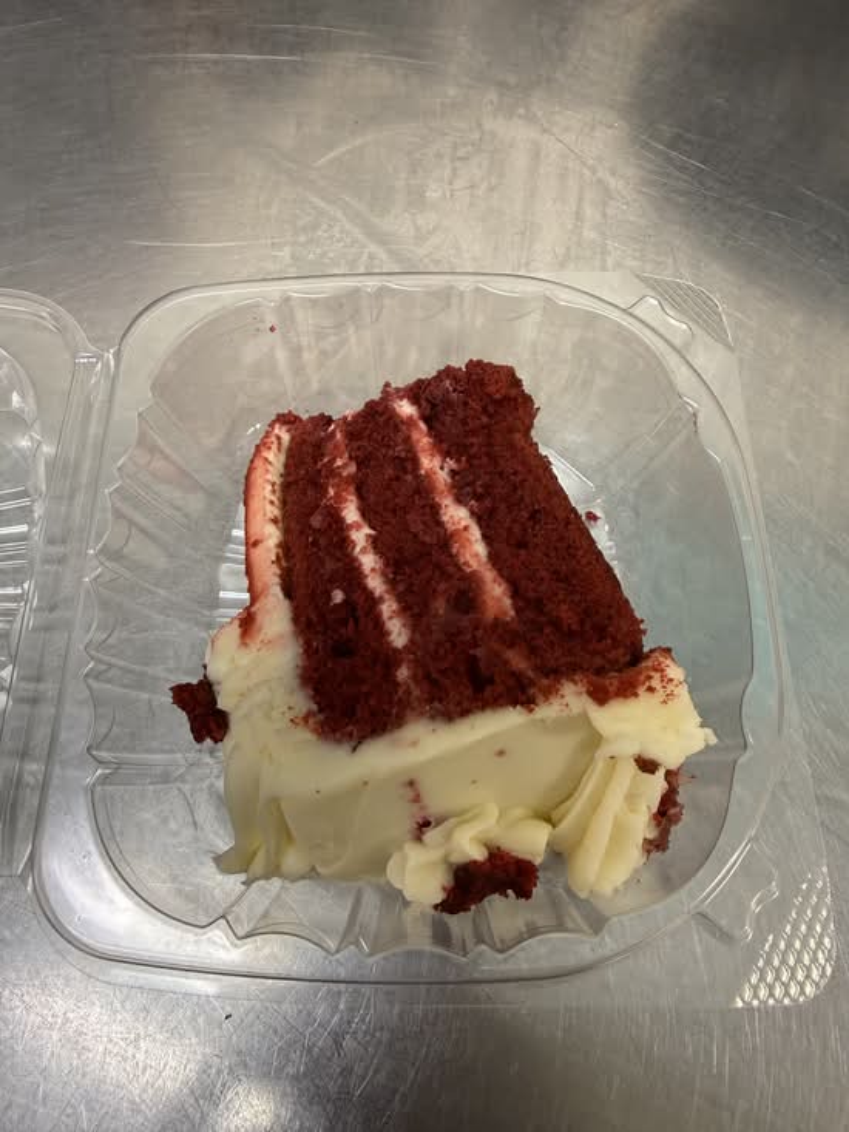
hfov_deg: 56.8
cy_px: 566
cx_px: 424
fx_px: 785
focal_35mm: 24
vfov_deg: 71.6
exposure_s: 1/60
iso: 200
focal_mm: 2.22
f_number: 2.2
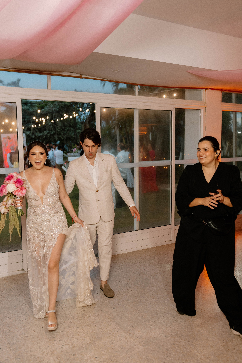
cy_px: 182
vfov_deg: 54.4
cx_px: 121
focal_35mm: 35
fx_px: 353
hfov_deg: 37.9
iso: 400
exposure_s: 1/160
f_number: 2.8
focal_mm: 35
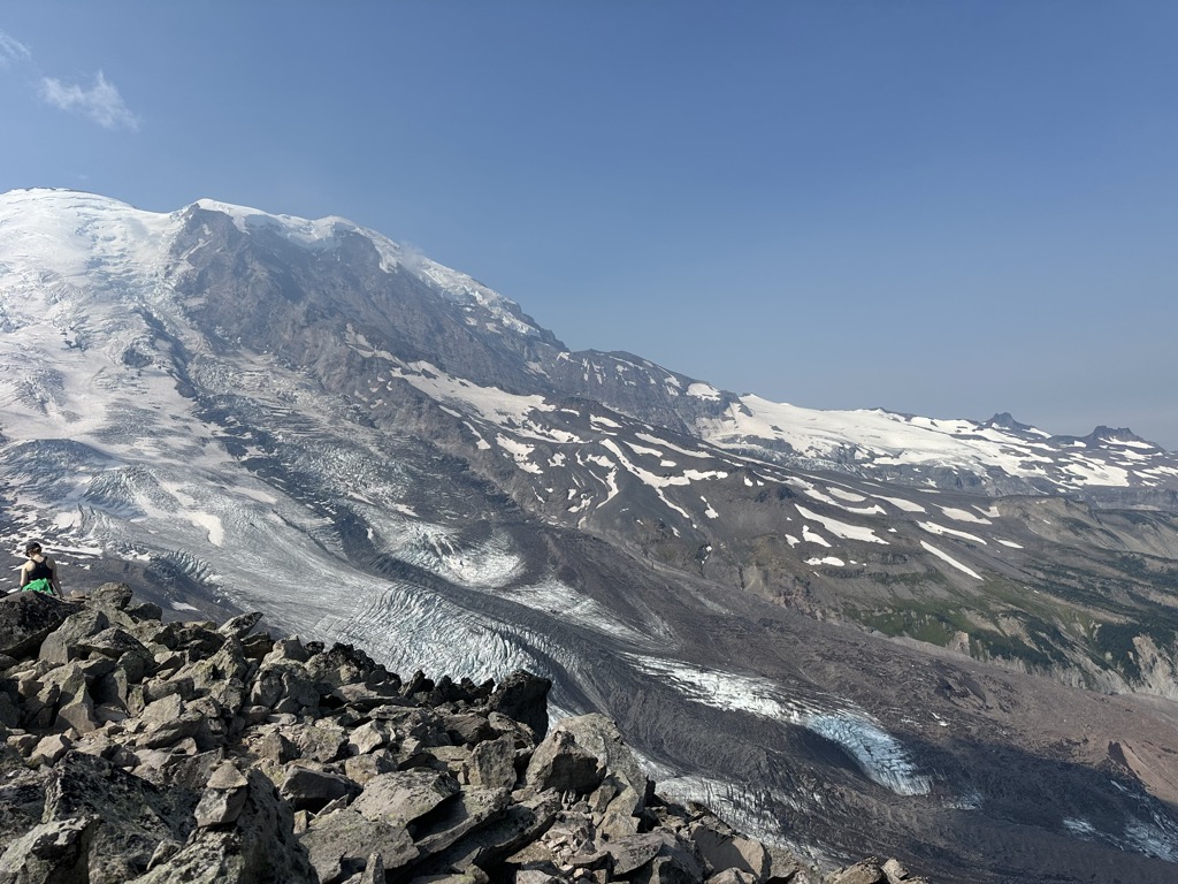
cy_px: 442
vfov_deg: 56.8
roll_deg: +3.7
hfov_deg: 71.6
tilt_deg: -0.8
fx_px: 817
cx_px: 589
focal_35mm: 24
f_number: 1.78
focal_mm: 6.86
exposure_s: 1/7576
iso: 80
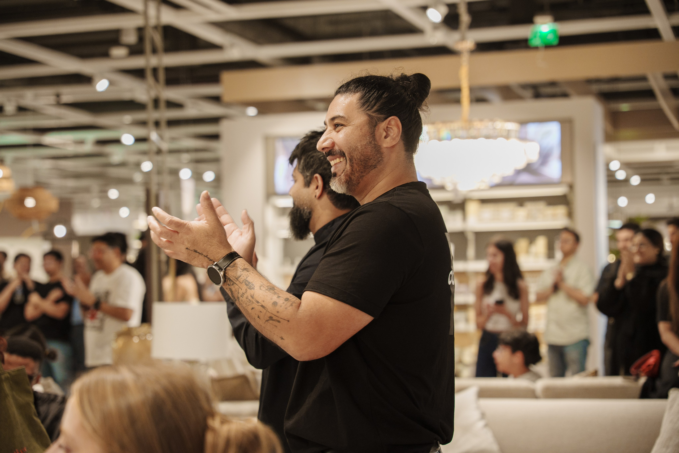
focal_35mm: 70
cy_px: 226
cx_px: 340
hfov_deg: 28.8
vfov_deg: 19.5
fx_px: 1320
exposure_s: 1/160
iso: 800
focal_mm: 70
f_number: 2.8
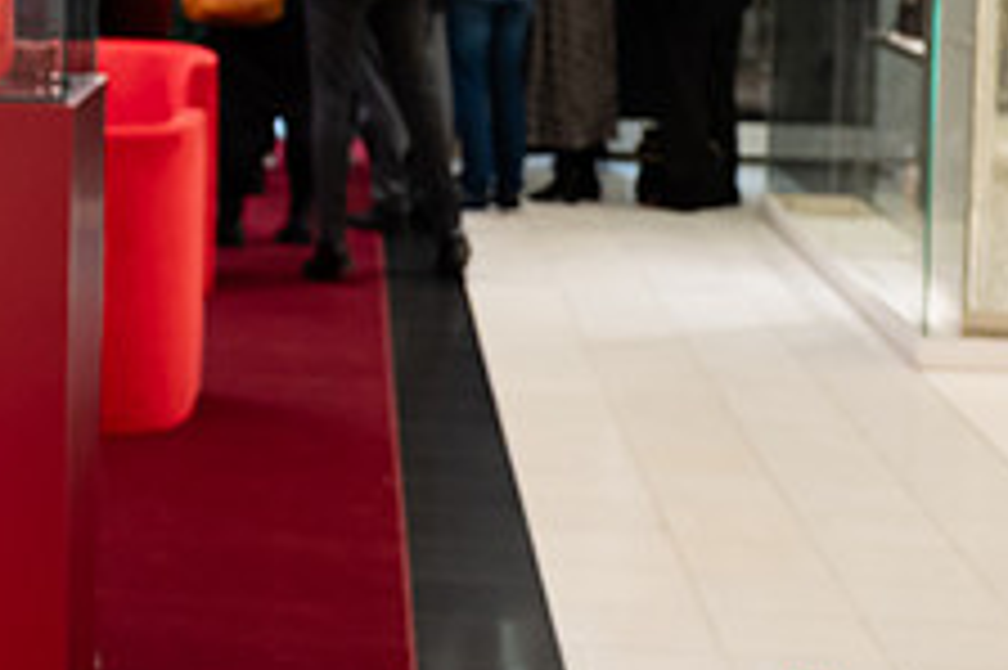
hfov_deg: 19.0
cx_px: -177
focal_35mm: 102
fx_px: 2854
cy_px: 6
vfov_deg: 13.2
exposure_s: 1/160
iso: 1000
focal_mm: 33
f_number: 3.2
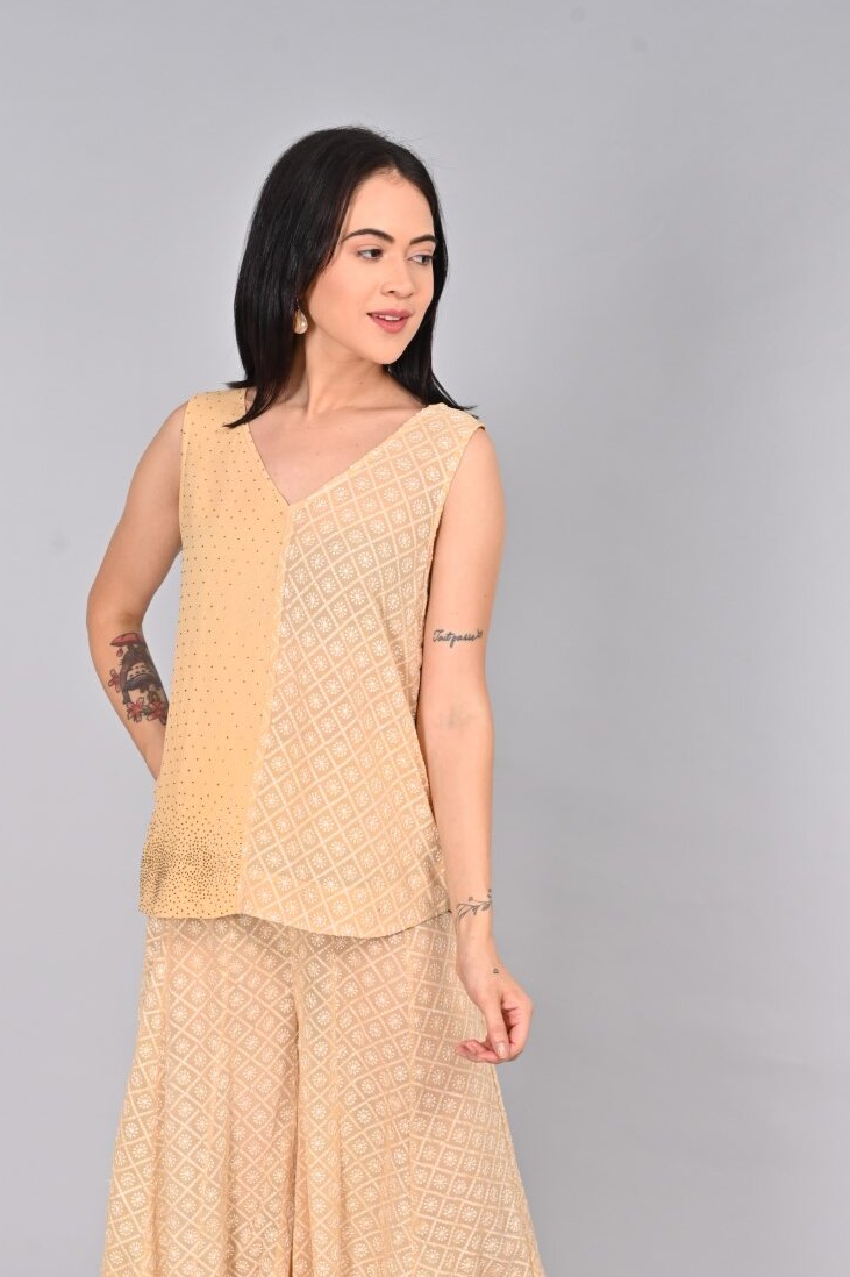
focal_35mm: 68
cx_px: 398
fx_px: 2410
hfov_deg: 20.0
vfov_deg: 29.3
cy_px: 930
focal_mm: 46
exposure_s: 1/160
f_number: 8
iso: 320
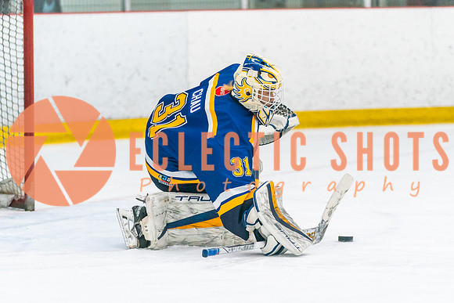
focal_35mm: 224
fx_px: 2827
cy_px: 208
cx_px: 233
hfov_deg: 9.2
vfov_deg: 6.1
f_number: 2.8
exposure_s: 1/1250
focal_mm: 130
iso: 3200
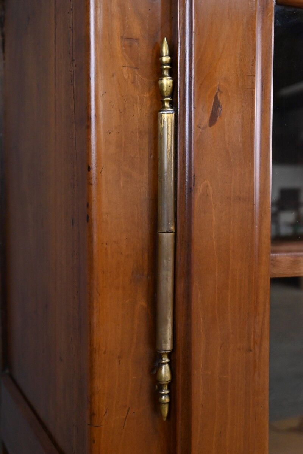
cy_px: 227
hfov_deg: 30.5
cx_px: 152
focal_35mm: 44
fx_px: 555
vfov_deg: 44.5
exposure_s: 1/80
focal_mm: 44
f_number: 9
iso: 5000
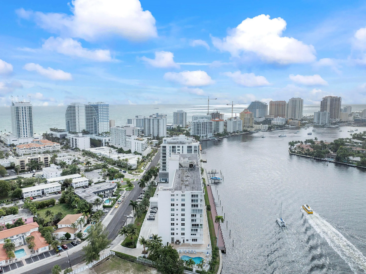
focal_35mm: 24
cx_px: 183
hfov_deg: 71.6
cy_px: 137
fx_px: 254
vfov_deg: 56.8
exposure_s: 1/5000
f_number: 2.8
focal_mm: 12.29
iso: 150
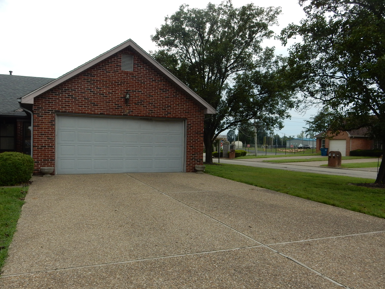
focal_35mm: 30
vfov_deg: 46.8
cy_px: 152
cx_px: 183
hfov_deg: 59.9
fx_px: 334
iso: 125
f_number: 3.7
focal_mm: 4.5
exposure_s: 1/500
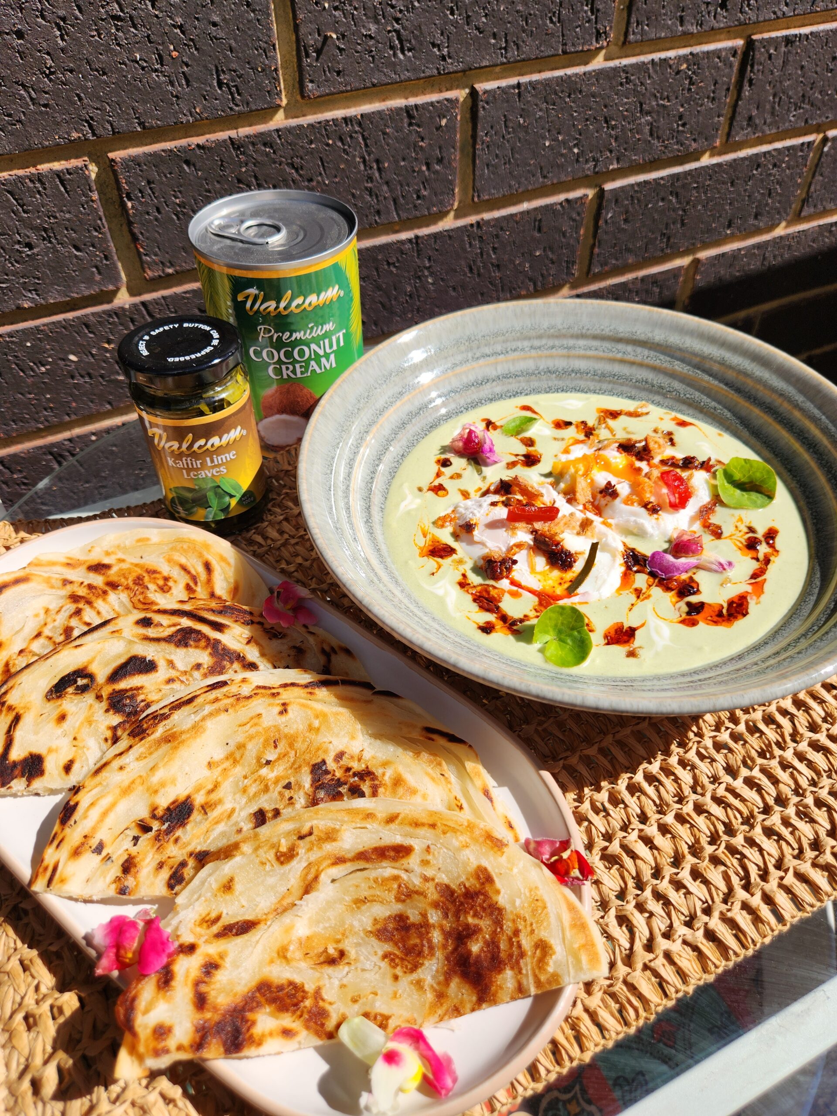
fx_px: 742
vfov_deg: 73.9
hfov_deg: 58.9
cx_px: 418
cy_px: 558
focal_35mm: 23
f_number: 1.8
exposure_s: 1/2163
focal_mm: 5.4
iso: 20
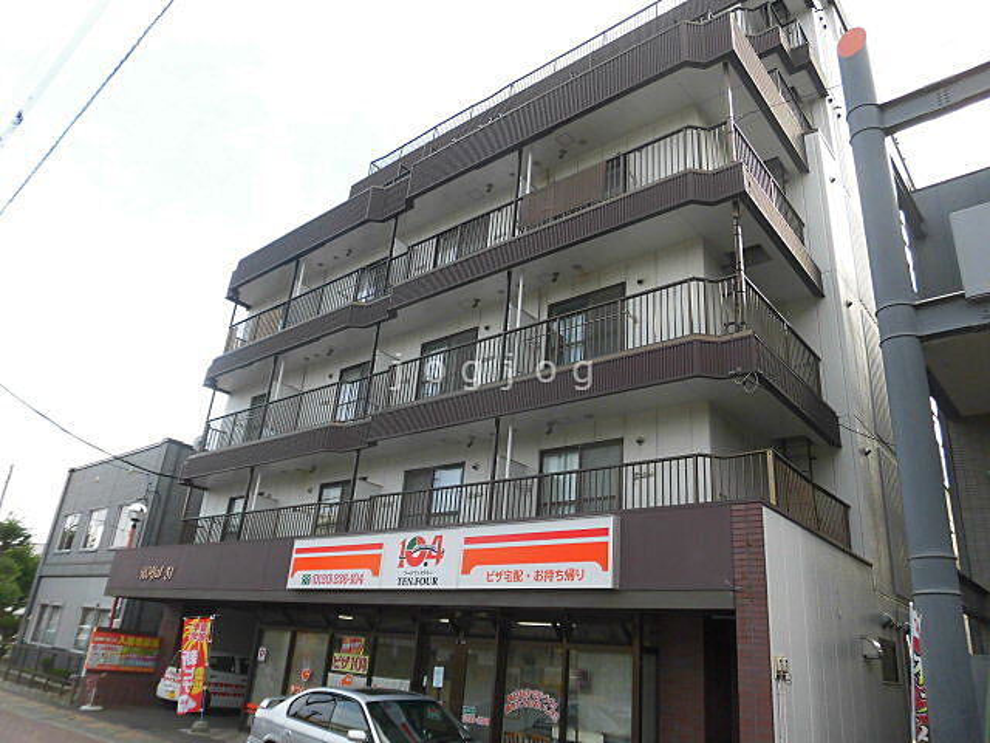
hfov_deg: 71.6
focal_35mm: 24
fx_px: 686
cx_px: 495
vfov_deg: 56.8
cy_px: 372
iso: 100
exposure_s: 1/250
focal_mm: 4.3
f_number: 3.1
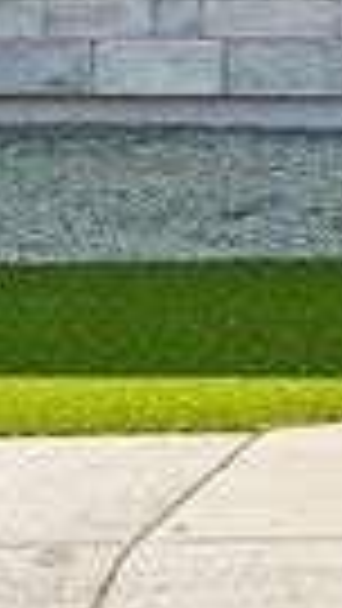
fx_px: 3851
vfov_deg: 8.8
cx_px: 846
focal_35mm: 239
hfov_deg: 4.9
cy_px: -372
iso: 100
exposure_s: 1/500
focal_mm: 30
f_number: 8
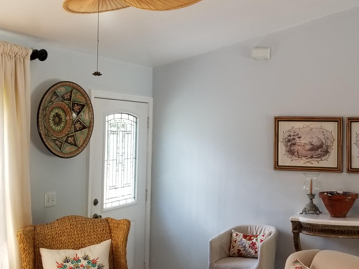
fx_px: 487
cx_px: 306
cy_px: 124
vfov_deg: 30.9
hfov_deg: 38.3
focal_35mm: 47
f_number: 1.7
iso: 64
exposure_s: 1/60
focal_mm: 4.25
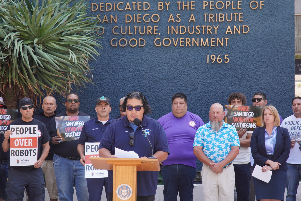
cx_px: 150
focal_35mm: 64
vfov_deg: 21.1
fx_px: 540
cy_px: 100
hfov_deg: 31.2
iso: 250
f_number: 7.1
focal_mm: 43
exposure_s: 1/80
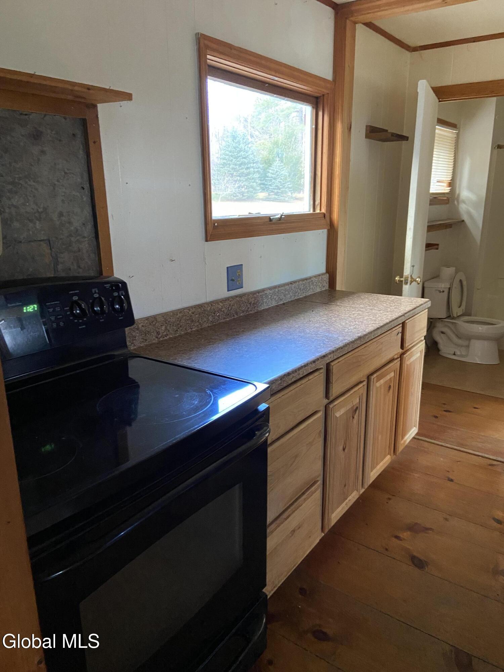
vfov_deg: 67.3
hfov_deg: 53.1
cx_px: 252
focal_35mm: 26
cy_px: 336
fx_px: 505
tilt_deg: -15.1
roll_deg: +0.7
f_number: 1.8
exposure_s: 1/40
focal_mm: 4.25
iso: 500
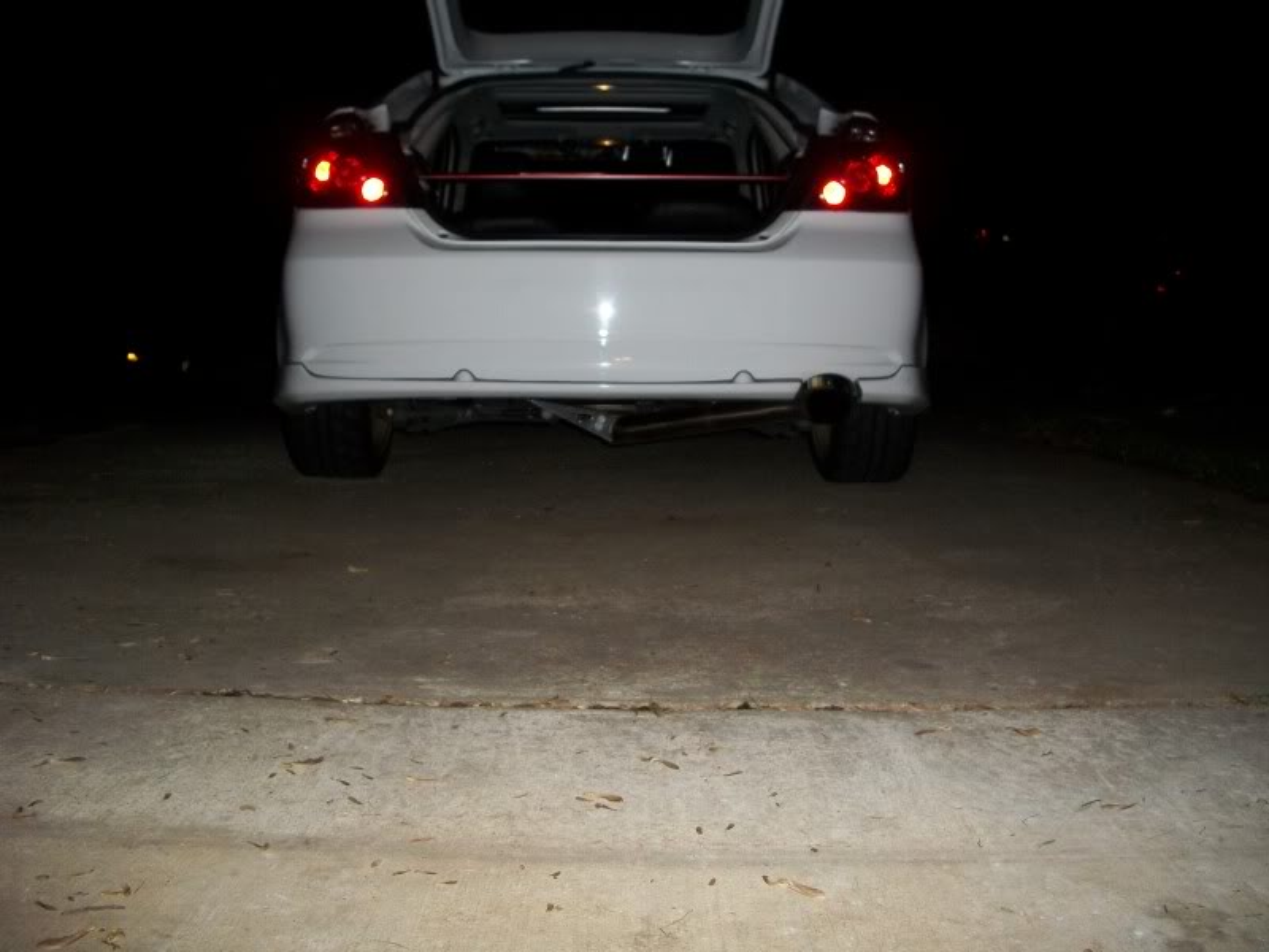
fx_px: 1283
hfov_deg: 52.6
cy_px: 476
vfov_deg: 40.7
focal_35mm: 35
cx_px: 634
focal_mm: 6.3
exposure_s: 1/500
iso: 200
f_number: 3.1
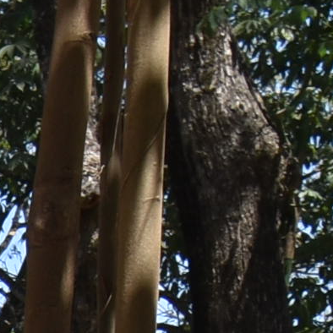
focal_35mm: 291
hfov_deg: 5.3
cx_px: -1006
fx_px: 3167
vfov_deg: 5.5
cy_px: 1156
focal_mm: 20
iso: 100
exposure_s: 1/160
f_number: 8
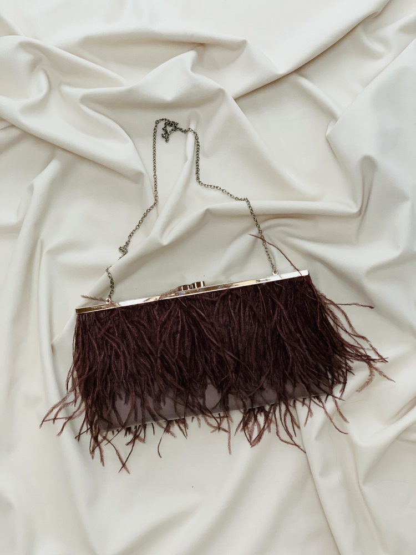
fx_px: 833
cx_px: 208
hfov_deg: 28.0
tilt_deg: -79.3
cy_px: 278
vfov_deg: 36.8
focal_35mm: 52
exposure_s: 1/113
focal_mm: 6
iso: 125
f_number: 2.4
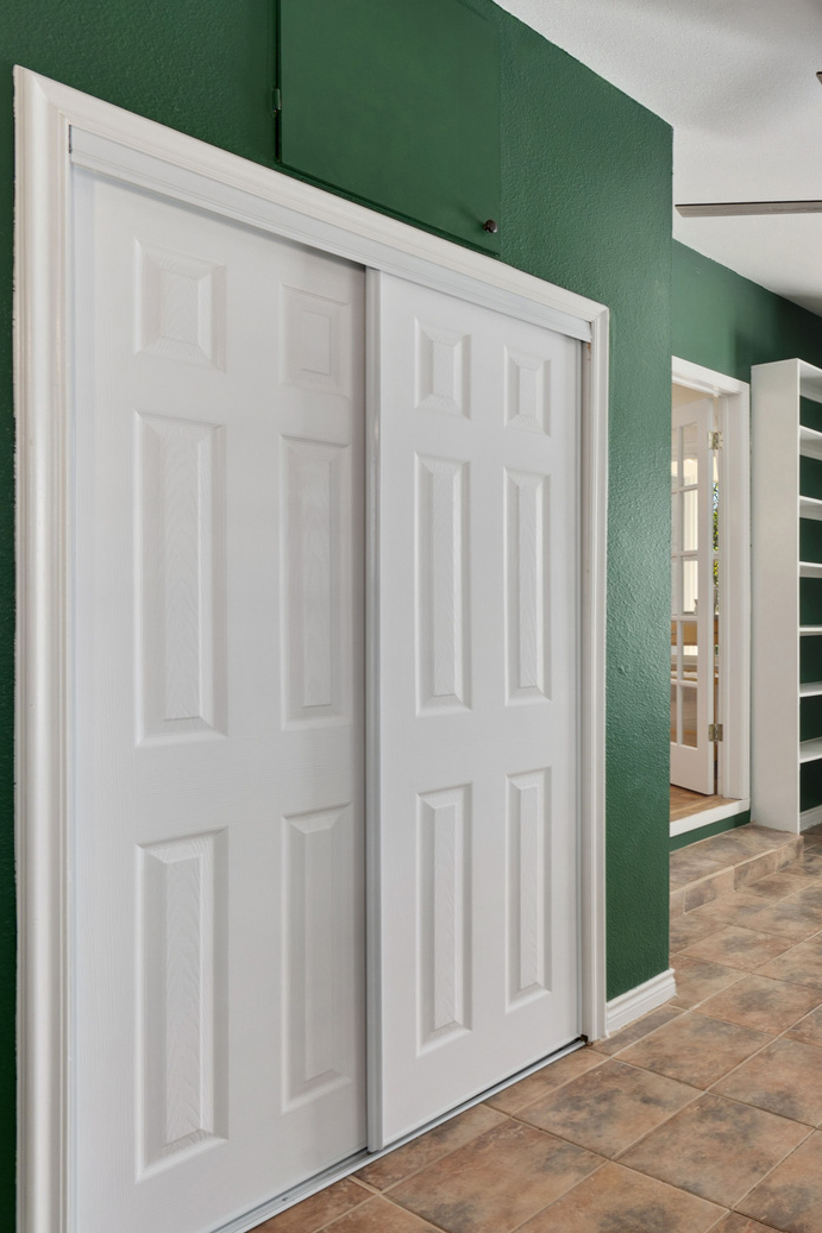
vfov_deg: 71.5
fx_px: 856
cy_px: 614
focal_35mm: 25
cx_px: 837
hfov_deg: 43.3
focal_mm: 16
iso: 250
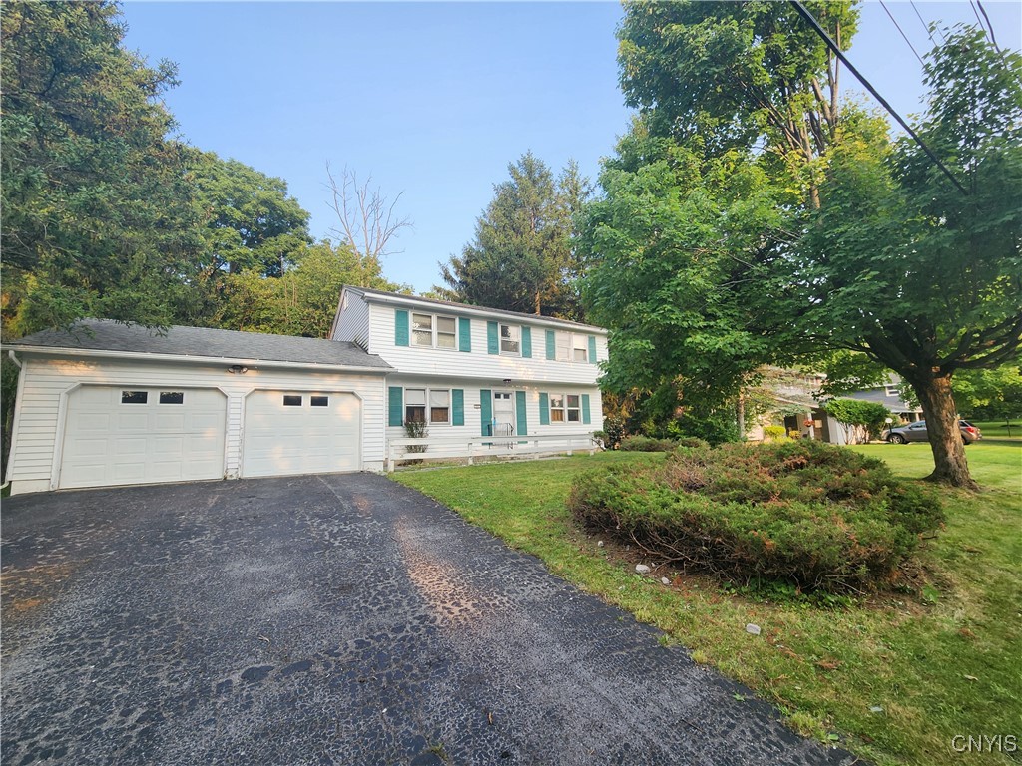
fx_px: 384
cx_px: 511
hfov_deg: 106.2
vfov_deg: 89.9
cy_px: 383
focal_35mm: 13
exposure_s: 1/350
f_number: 2.2
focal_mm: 2.2
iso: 50
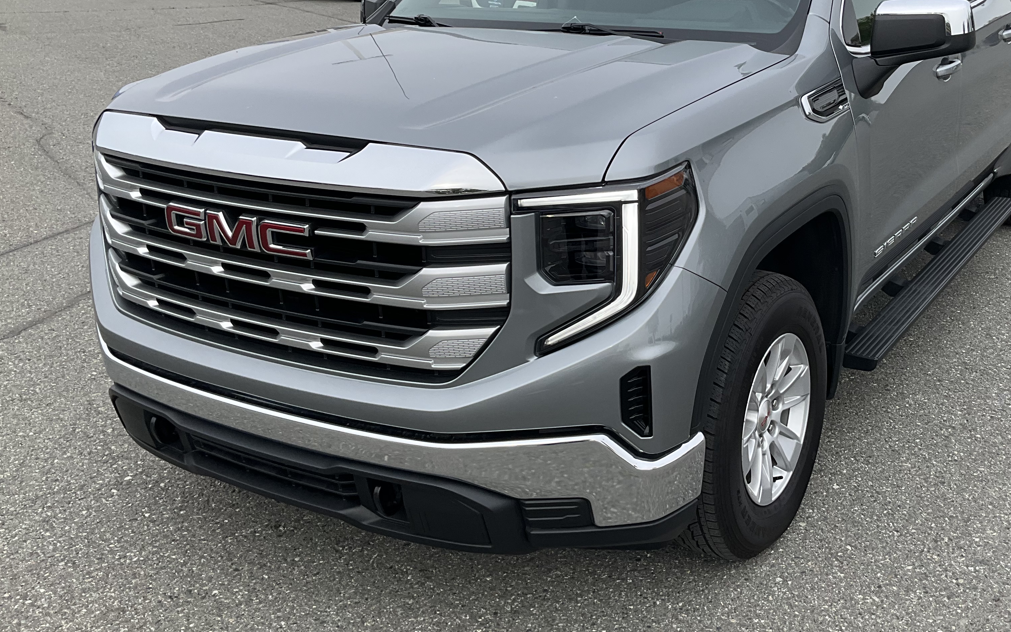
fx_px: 1130
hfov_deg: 47.7
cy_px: 214
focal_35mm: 41
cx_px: 645
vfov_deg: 31.0
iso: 25
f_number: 1.8
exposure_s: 1/551
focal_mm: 3
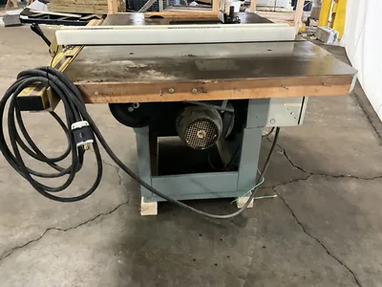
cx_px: 191
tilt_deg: -30.3
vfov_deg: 48.2
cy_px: 144
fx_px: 320
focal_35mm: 29
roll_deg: -1.7
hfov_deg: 61.7
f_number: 1.8
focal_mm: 3
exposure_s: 1/30
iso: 500
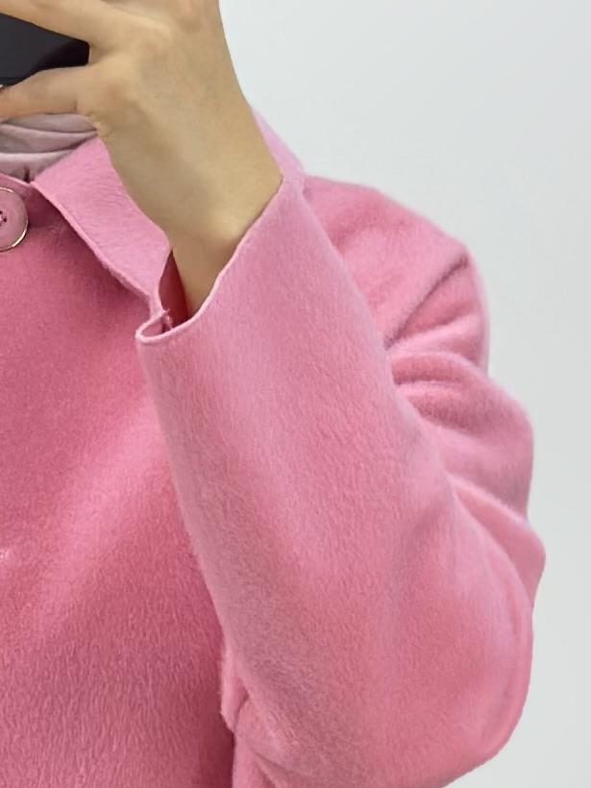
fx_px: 5372
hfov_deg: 6.3
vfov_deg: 8.3
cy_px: 1015
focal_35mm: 236
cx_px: -92
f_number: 1.78
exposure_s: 1/207
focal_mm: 6.86
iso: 80
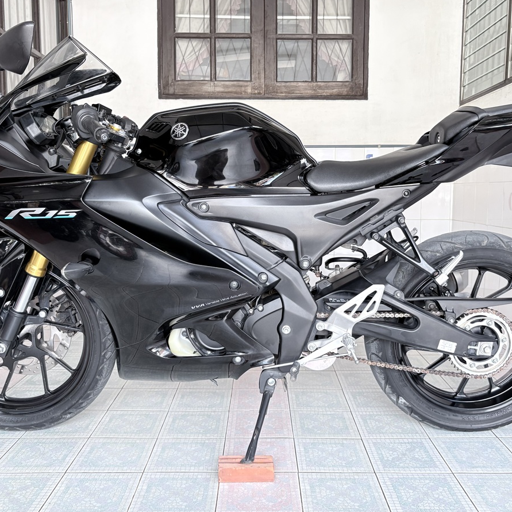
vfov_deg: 49.7
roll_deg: +0.4
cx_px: 263
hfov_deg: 49.7
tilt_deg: -5.3
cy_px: 241
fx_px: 552
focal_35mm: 33
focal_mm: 5.96
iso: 125
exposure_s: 1/100
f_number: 1.6
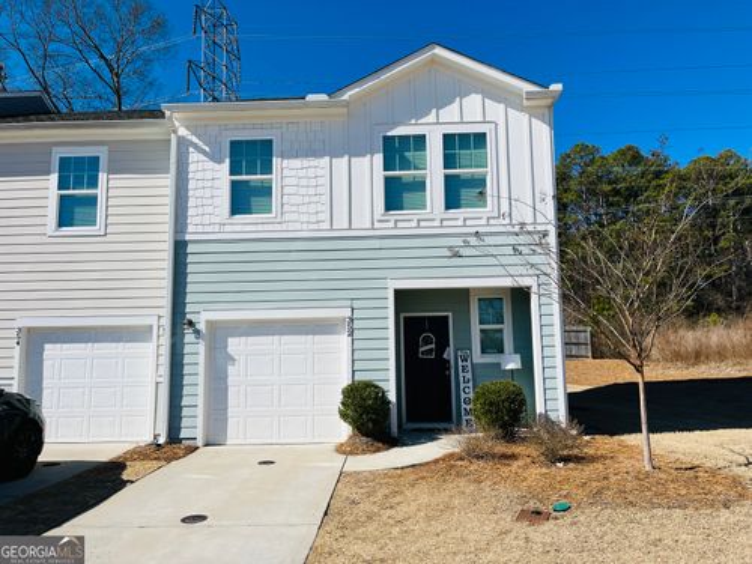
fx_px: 565
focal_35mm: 26
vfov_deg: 53.1
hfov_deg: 67.3
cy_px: 282
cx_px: 376
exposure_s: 1/6494
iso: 50
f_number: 1.6
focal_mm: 5.1
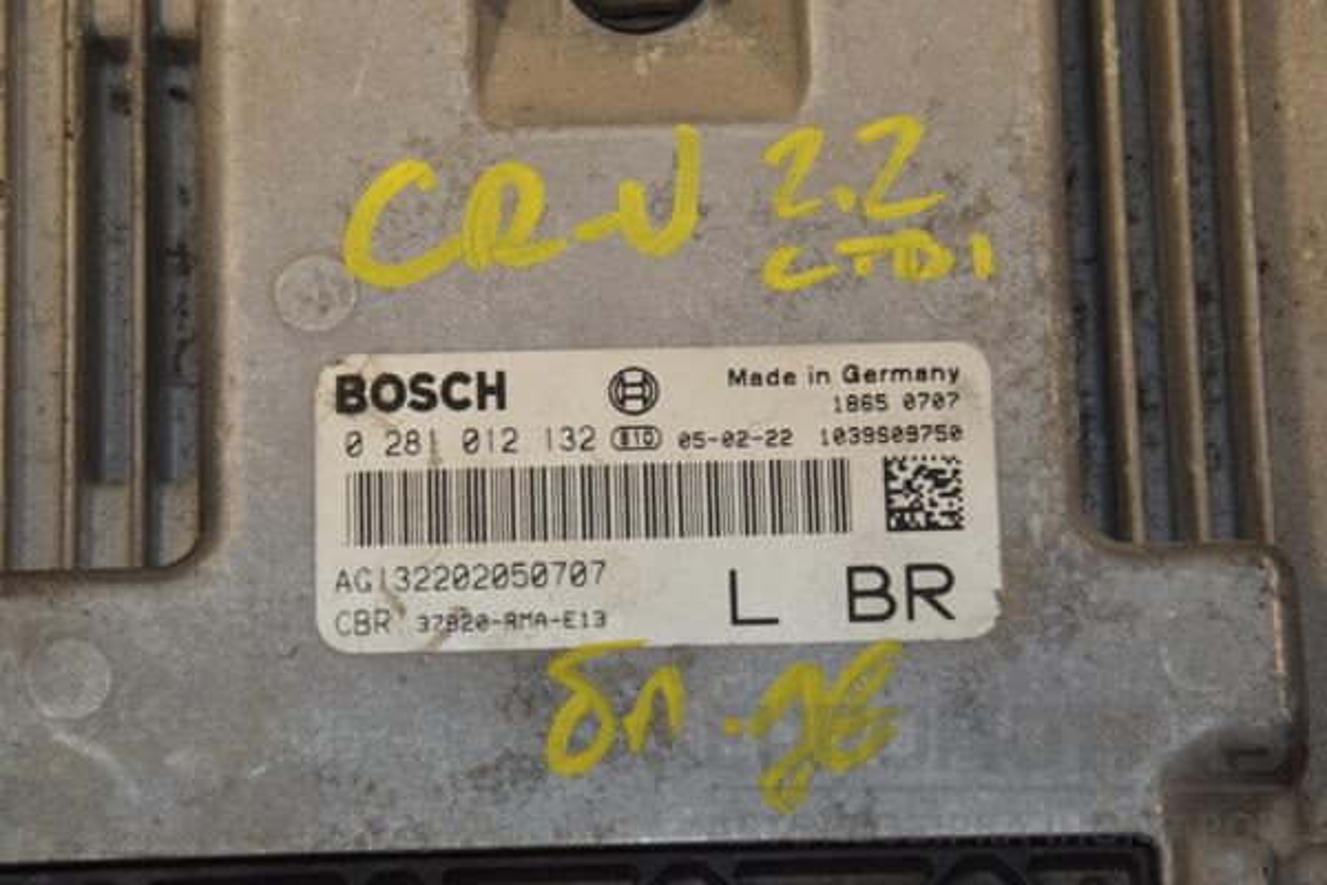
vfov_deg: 8.7
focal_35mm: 158
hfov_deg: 13.0
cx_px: 664
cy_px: 442
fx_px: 5805
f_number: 10
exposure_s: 1/200
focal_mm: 105
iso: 800
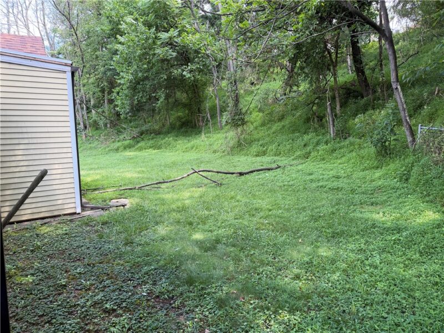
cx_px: 222
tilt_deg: -8.0
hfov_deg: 71.6
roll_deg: -0.8
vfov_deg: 56.8
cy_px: 166
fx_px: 308
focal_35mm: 24
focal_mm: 6.76
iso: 64
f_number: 1.78
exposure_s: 1/144
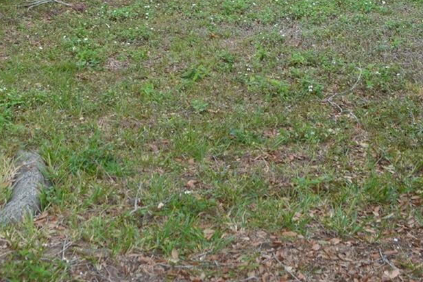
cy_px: -66
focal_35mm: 70
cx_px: 237
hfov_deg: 28.8
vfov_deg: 18.3
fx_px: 822
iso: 100
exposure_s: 1/160
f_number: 6.3
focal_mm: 18
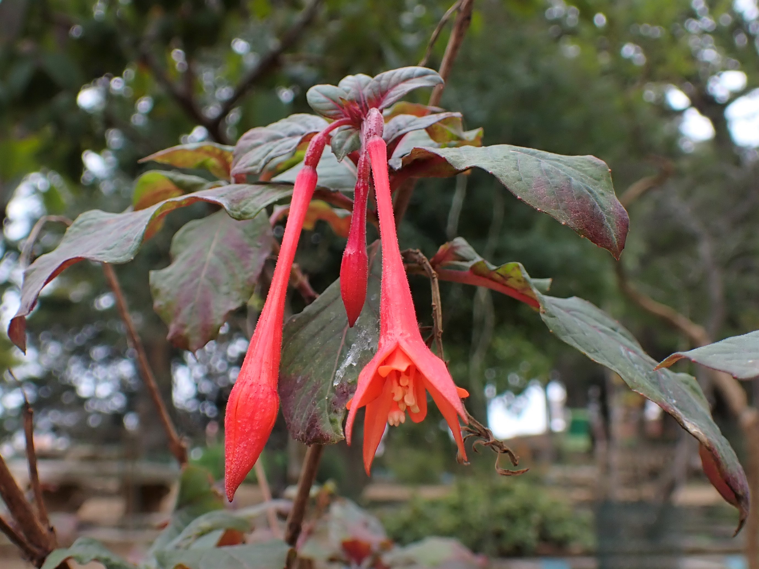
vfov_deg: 46.8
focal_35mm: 30
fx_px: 658
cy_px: 284
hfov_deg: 60.0
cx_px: 380
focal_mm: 5.4
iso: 100
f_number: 3.2
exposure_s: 1/160
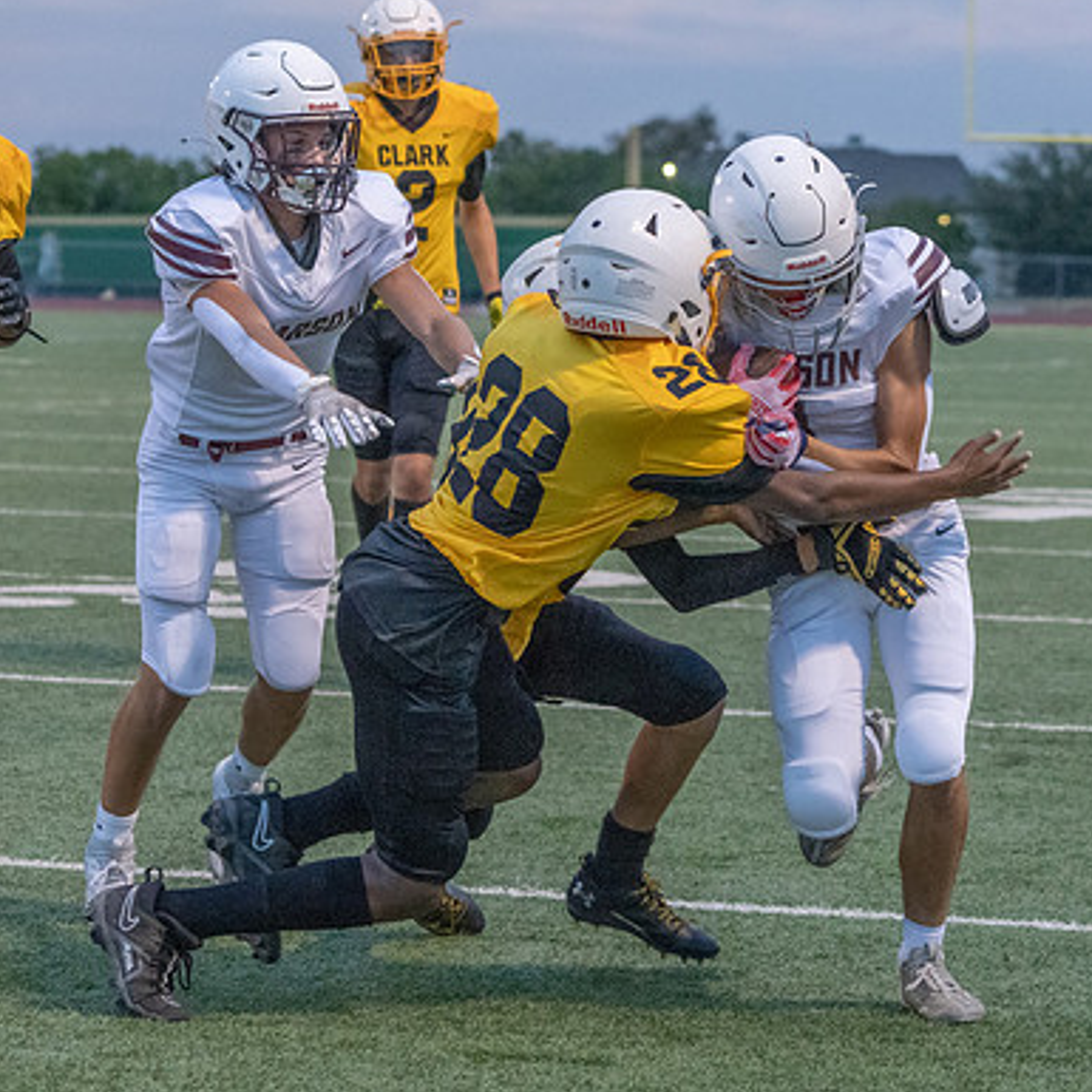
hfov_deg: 10.5
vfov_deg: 10.5
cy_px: 511
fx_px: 5960
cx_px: 771
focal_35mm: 167
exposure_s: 1/1000
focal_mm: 100
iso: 8000
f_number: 5.6
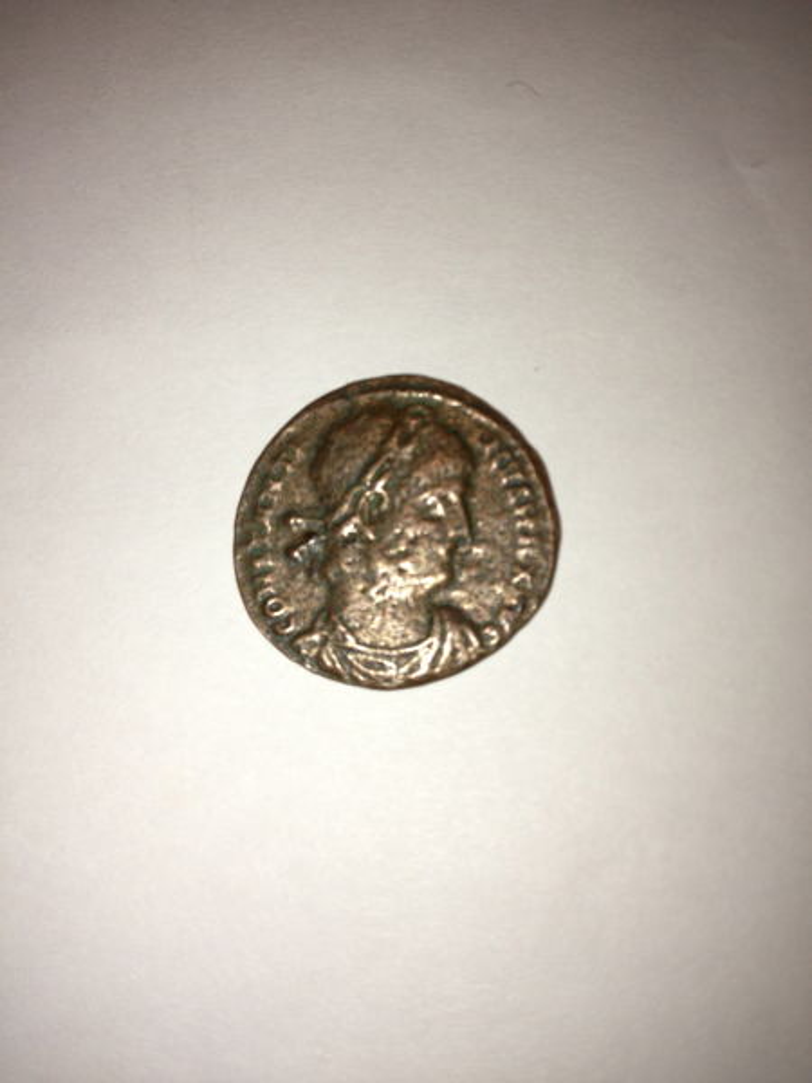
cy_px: 542
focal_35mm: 35
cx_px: 406
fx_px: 1095
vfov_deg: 52.6
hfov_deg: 40.7
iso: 50
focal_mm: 4.28
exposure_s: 1/897
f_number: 2.4
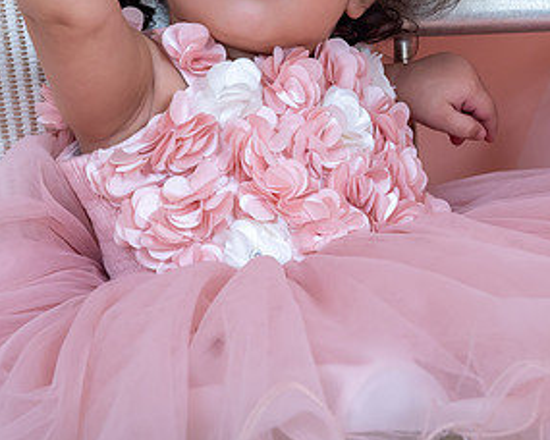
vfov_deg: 7.0
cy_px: 60
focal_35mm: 220
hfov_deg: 8.8
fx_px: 3581
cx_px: 394
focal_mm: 66
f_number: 8
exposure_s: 1/250
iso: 320
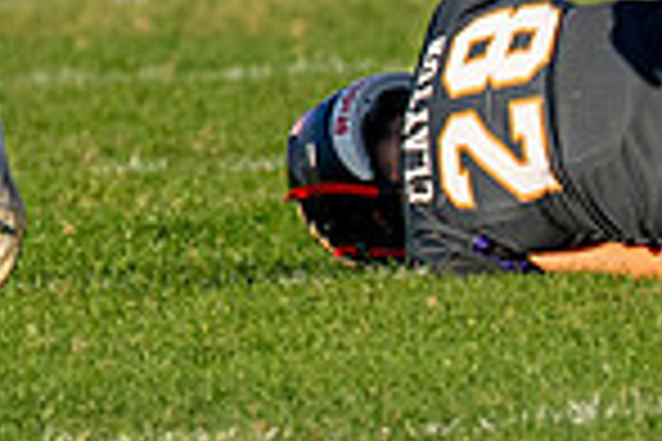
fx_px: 30431
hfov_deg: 1.2
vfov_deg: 0.8
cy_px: -104
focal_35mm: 1655
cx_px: -415
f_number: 2.8
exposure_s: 1/4000
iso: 200
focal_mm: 200
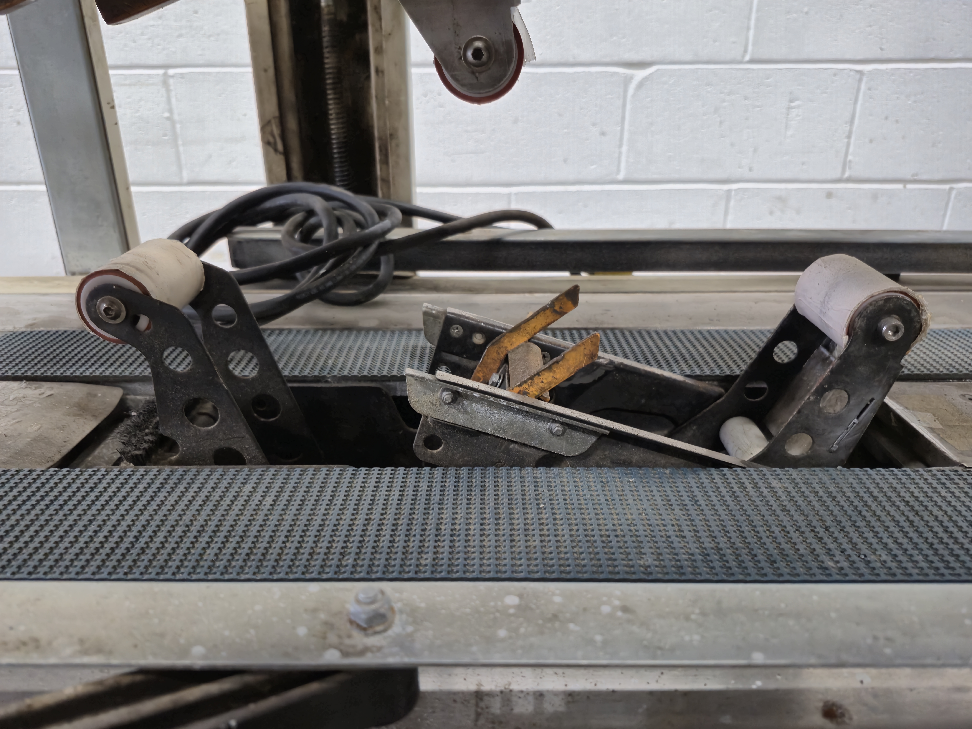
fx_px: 646
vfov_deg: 58.9
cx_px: 486
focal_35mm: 23
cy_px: 364
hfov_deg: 73.9
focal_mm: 5.4
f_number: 1.8
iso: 200
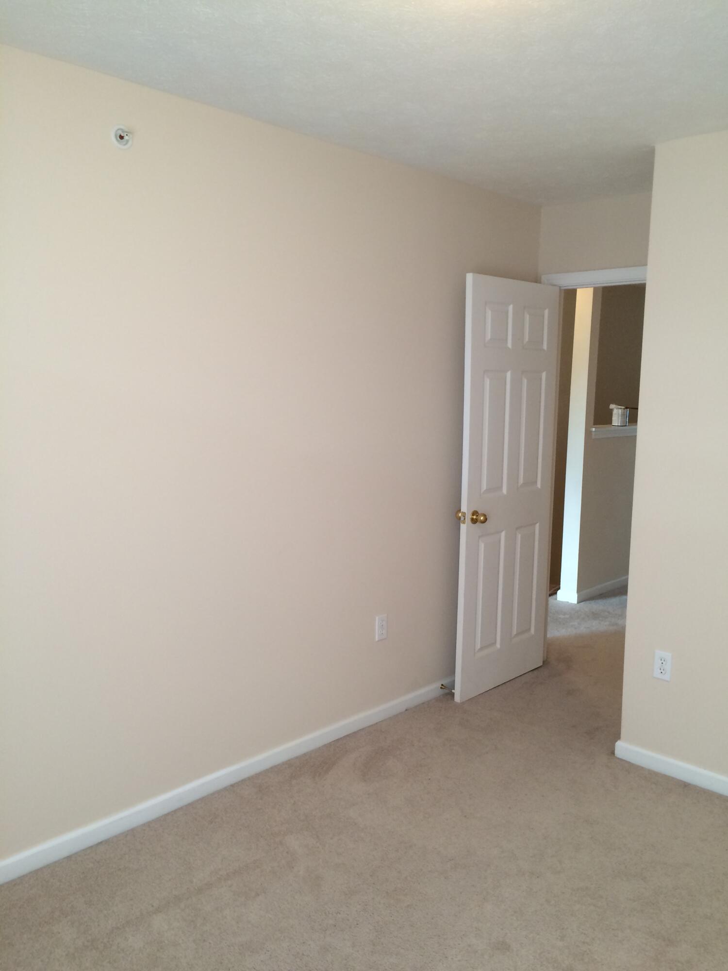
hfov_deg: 48.2
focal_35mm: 29
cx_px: 364
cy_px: 486
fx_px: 813
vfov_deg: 61.7
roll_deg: -0.2
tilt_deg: -8.2
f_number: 2.2
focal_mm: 4.15
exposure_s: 1/30
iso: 80
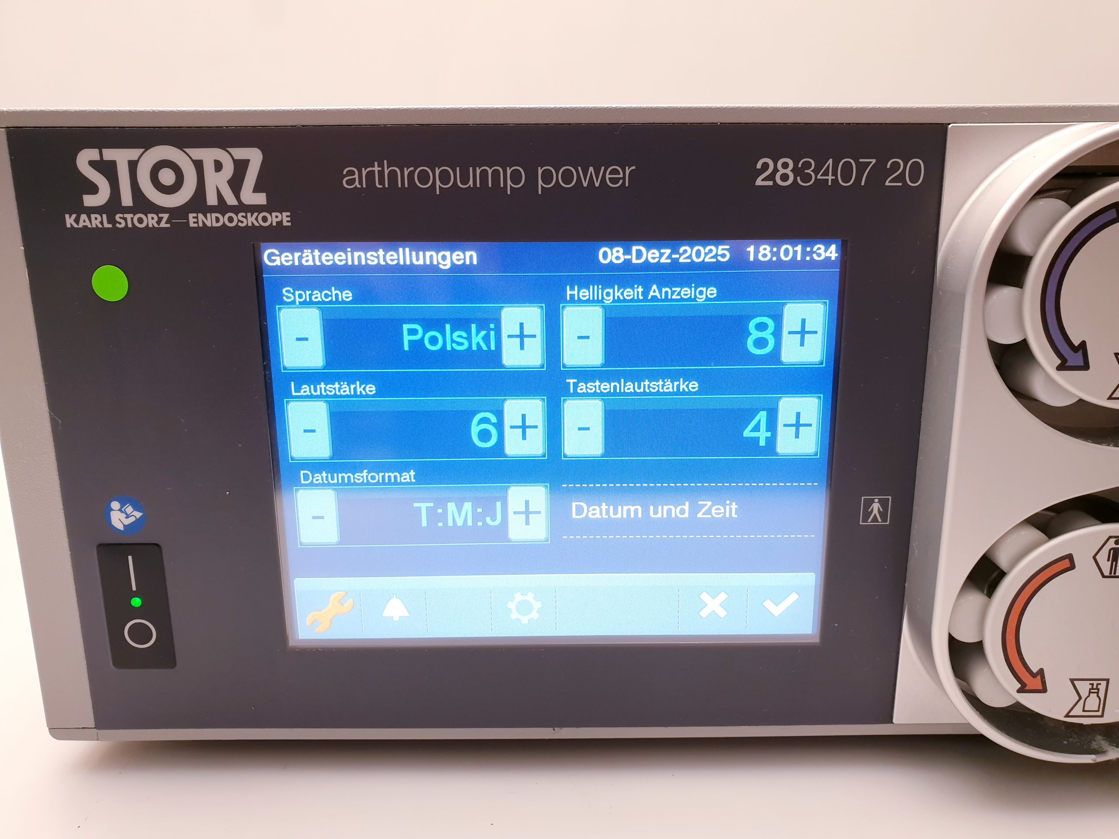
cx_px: 560
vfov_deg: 53.1
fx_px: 840
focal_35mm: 26
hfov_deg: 67.3
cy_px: 420
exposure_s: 1/50
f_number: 2.4
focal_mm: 4.3
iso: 100
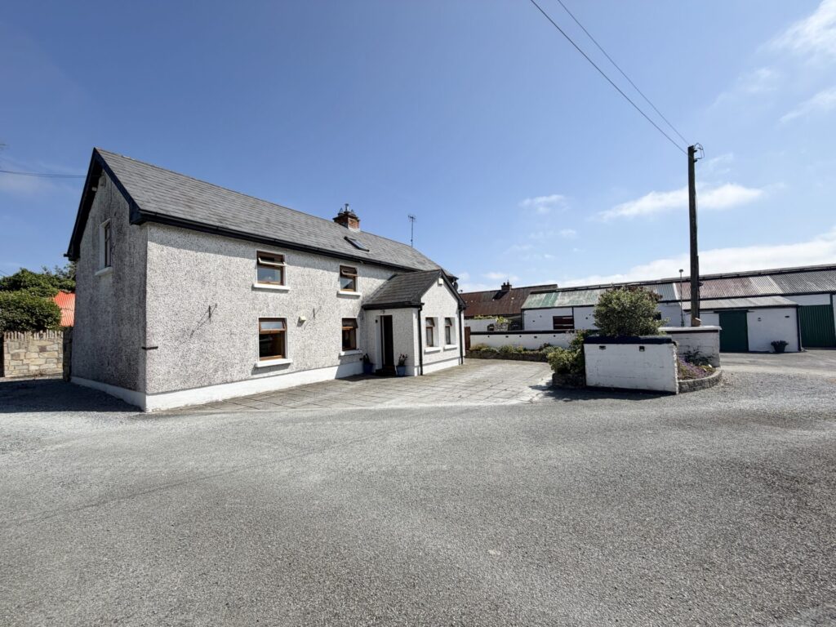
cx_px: 418
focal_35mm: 14
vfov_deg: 85.7
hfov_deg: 102.1
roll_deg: +1.8
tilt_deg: +1.1
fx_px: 338
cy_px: 314
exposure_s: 1/1312
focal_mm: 2.22
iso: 20
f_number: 2.2
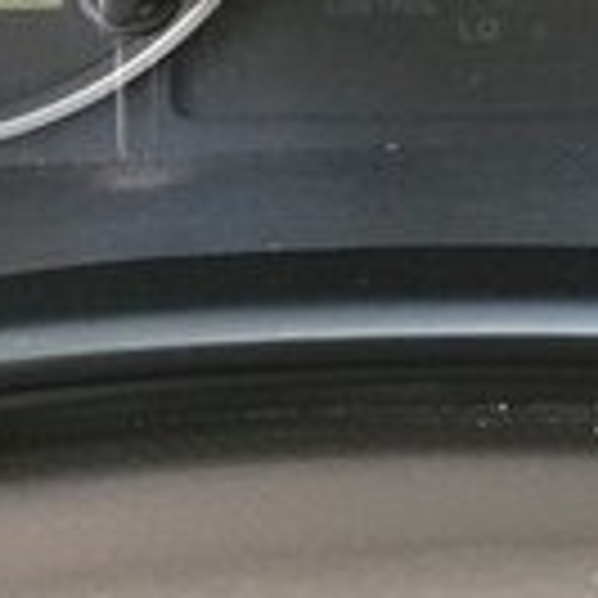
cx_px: 378
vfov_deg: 12.9
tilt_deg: -28.7
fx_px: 2482
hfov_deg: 13.7
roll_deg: -2.9
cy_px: -330
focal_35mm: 127
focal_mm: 4.15
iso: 125
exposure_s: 1/33
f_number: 2.2
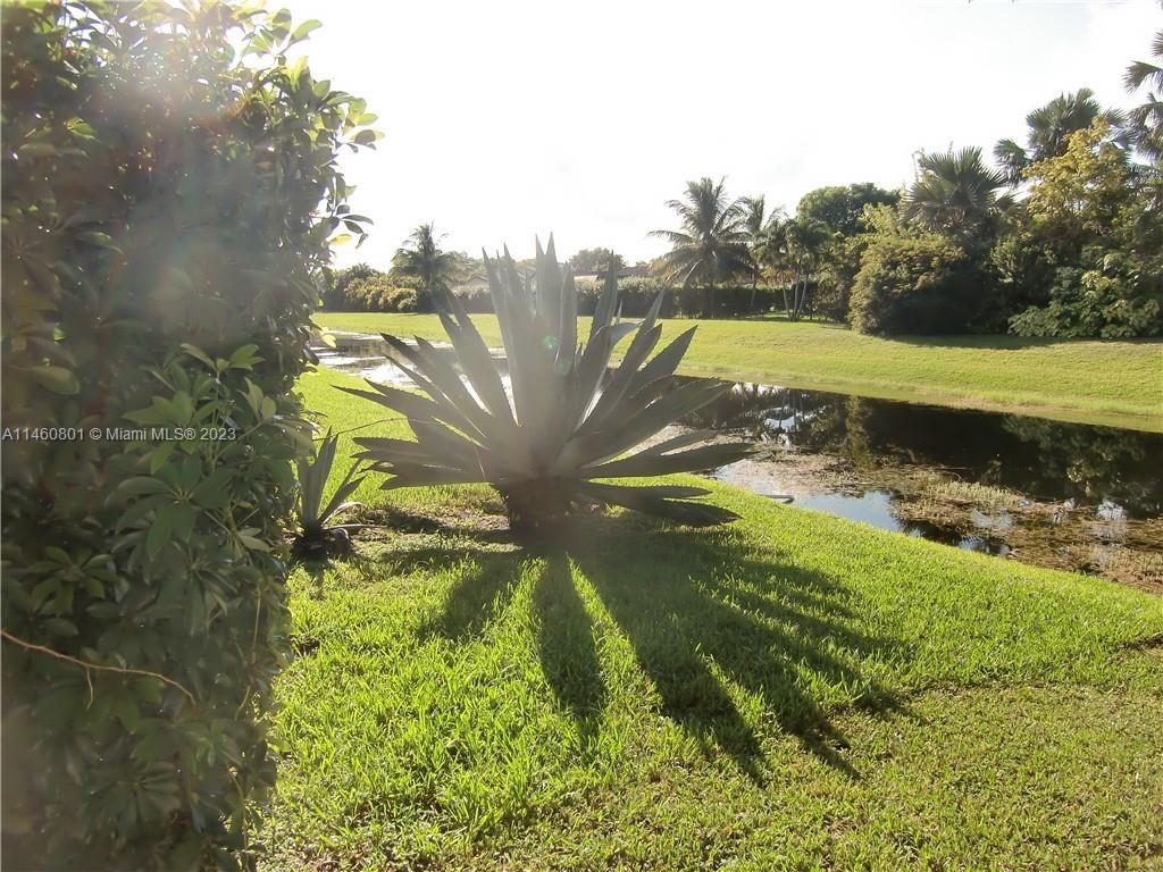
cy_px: 436
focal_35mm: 24
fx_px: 806
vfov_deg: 56.8
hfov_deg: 71.6
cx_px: 582
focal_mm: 4.3
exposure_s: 1/400
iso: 64
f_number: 3.2
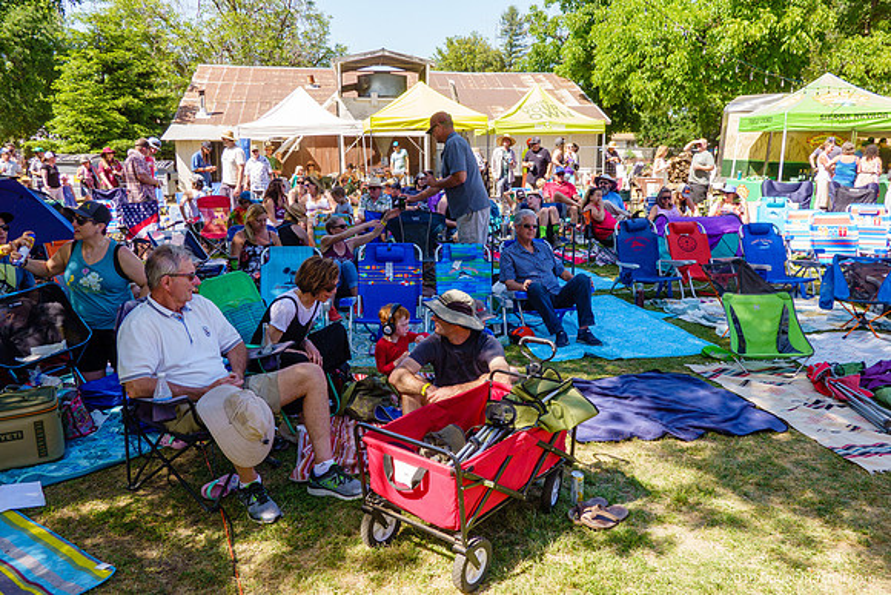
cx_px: 446
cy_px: 298
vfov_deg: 46.4
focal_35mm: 28
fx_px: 693
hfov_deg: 65.5
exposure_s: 1/160
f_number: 5.6
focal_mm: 10.6
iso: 125
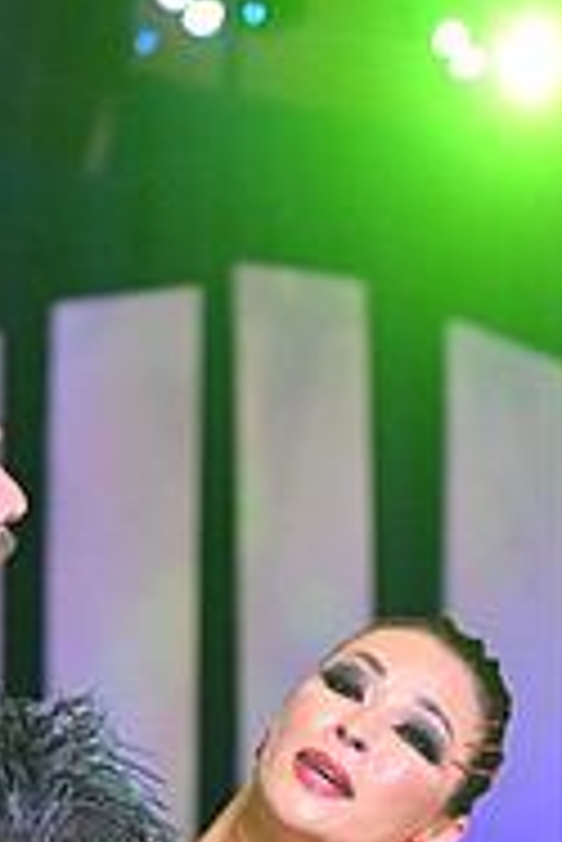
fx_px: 6521
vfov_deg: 7.2
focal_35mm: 279
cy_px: 1297
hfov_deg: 4.9
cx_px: 2
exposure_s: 1/400
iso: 3200
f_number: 4.5
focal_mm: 90
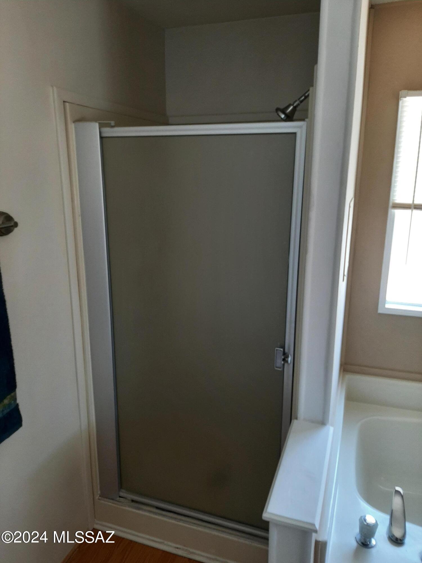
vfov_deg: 67.3
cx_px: 211
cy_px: 282
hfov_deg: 53.1
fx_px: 423
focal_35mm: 26
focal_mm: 3.93
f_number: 1.7
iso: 80
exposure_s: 1/60
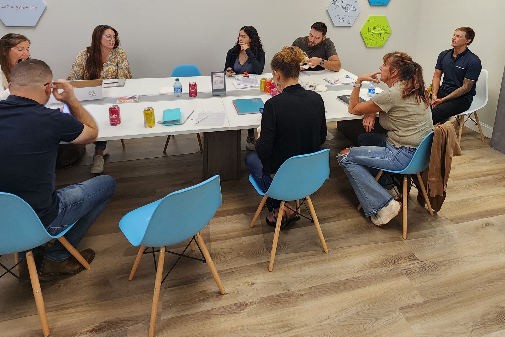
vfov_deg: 54.6
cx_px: 283
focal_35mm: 21
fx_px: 295
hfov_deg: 80.9
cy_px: 59
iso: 250
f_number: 2.2
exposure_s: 1/60
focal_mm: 2.2
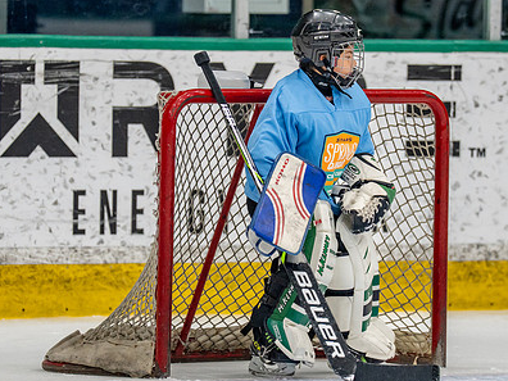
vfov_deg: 3.1
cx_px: 279
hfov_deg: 4.2
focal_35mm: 476
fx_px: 6985
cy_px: 203
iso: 1000
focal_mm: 200
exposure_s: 1/1250
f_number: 2.8
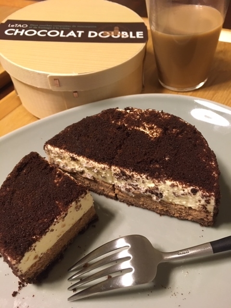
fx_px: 258
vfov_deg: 61.7
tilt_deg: -47.7
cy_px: 154
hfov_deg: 48.2
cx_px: 116
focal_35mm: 29
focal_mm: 4.15
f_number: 2.2
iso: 200
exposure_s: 1/30
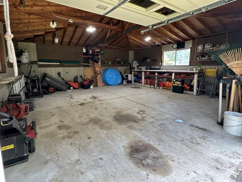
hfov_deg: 90.9
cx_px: 112
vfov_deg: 74.5
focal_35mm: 17
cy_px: 83
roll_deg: +0.0
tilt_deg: -8.1
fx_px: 119
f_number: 2.2
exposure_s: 1/99
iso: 160
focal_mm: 2.22
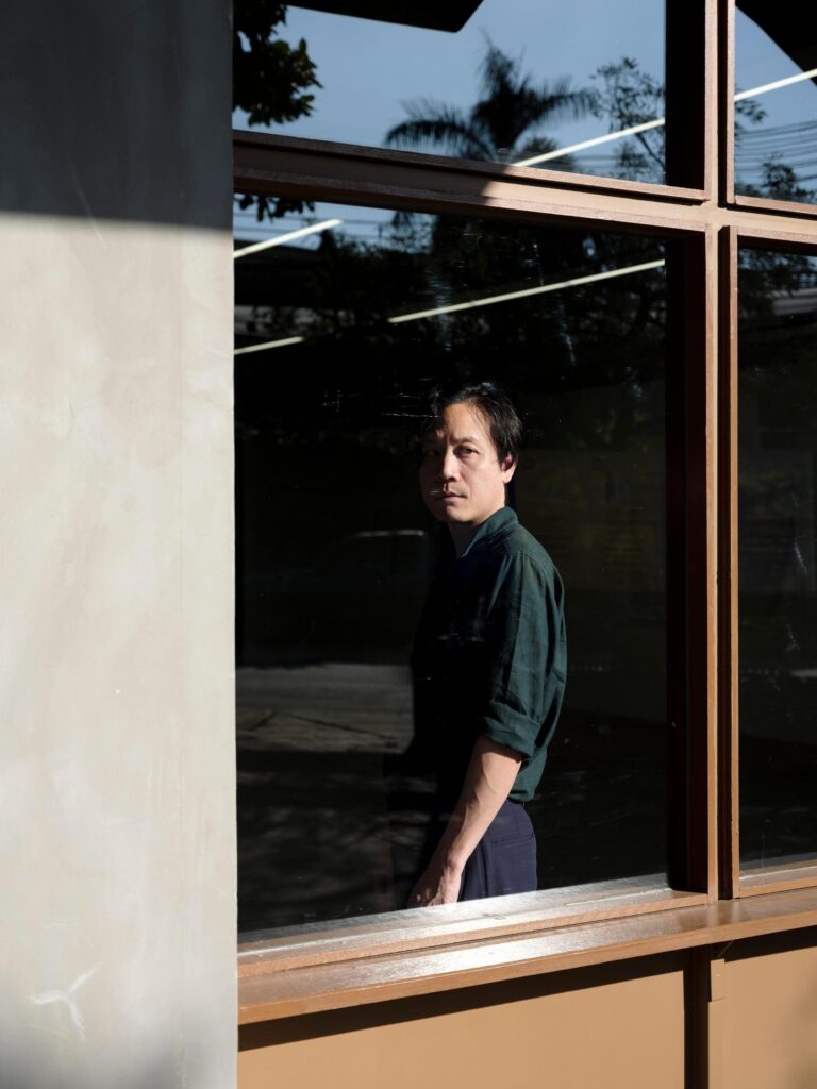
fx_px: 1731
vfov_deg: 34.9
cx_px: 408
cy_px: 544
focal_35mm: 55
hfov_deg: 26.6
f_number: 5.6
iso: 100
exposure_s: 1/200
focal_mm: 70
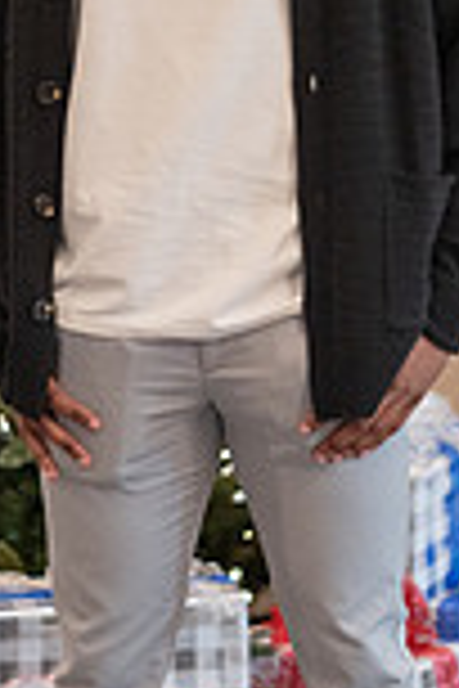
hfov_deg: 9.3
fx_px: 2811
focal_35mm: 147
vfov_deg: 14.0
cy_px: 283
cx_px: 189
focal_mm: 50
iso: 2000
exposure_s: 1/320
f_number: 1.8
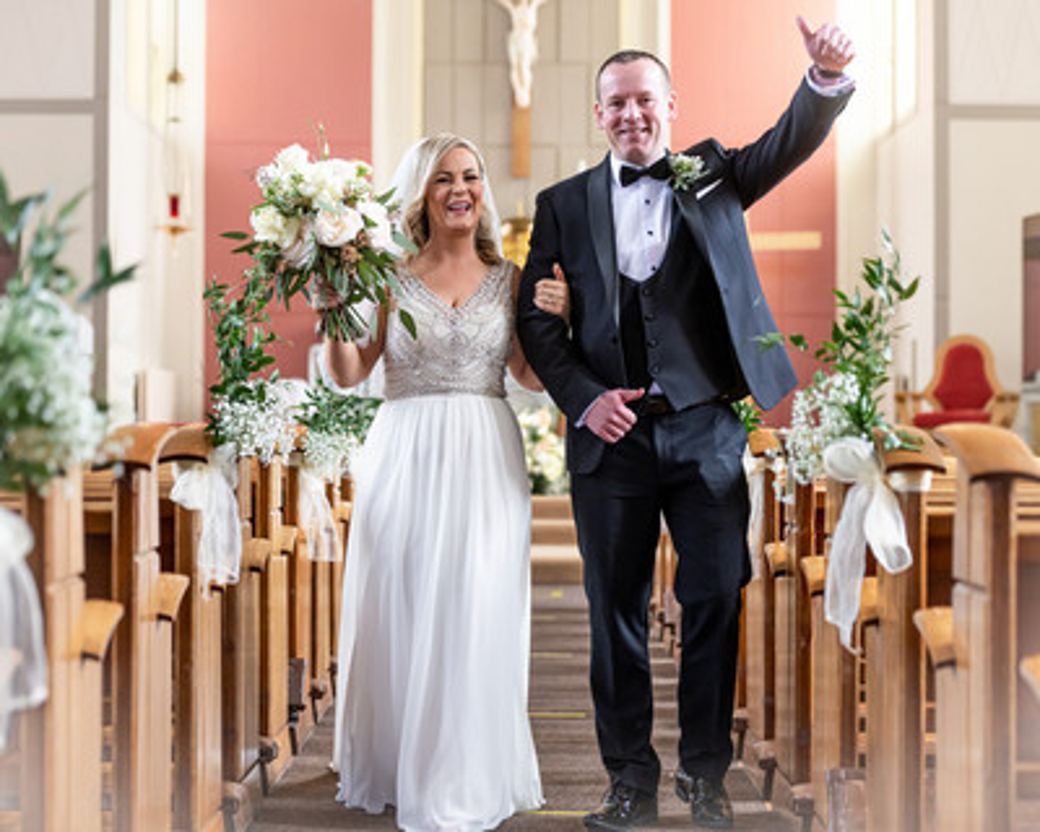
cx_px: 478
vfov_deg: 19.1
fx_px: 2469
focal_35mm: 80
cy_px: 409
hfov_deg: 23.8
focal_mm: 70
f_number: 2.8
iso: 1000
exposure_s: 1/250
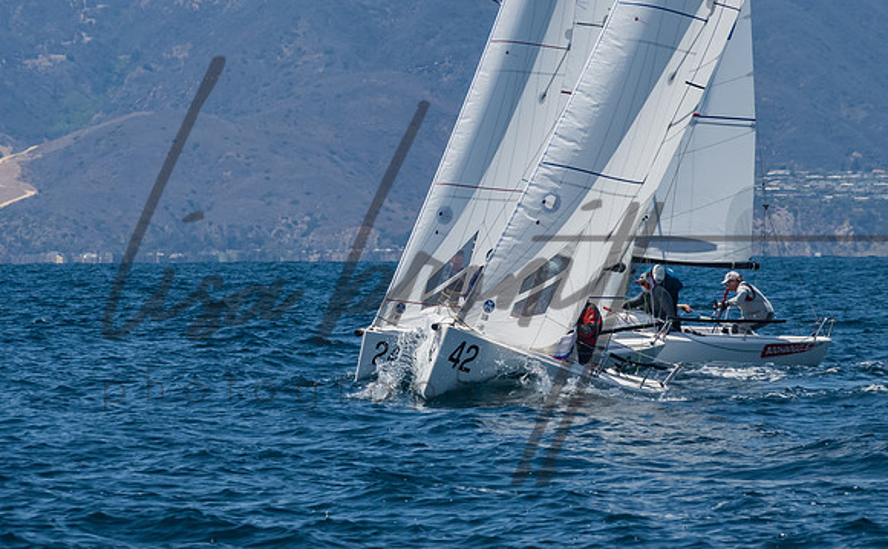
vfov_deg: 3.3
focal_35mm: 398
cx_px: 373
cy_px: 338
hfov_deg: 5.3
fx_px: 9617
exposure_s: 1/800
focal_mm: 220
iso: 640
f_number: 14
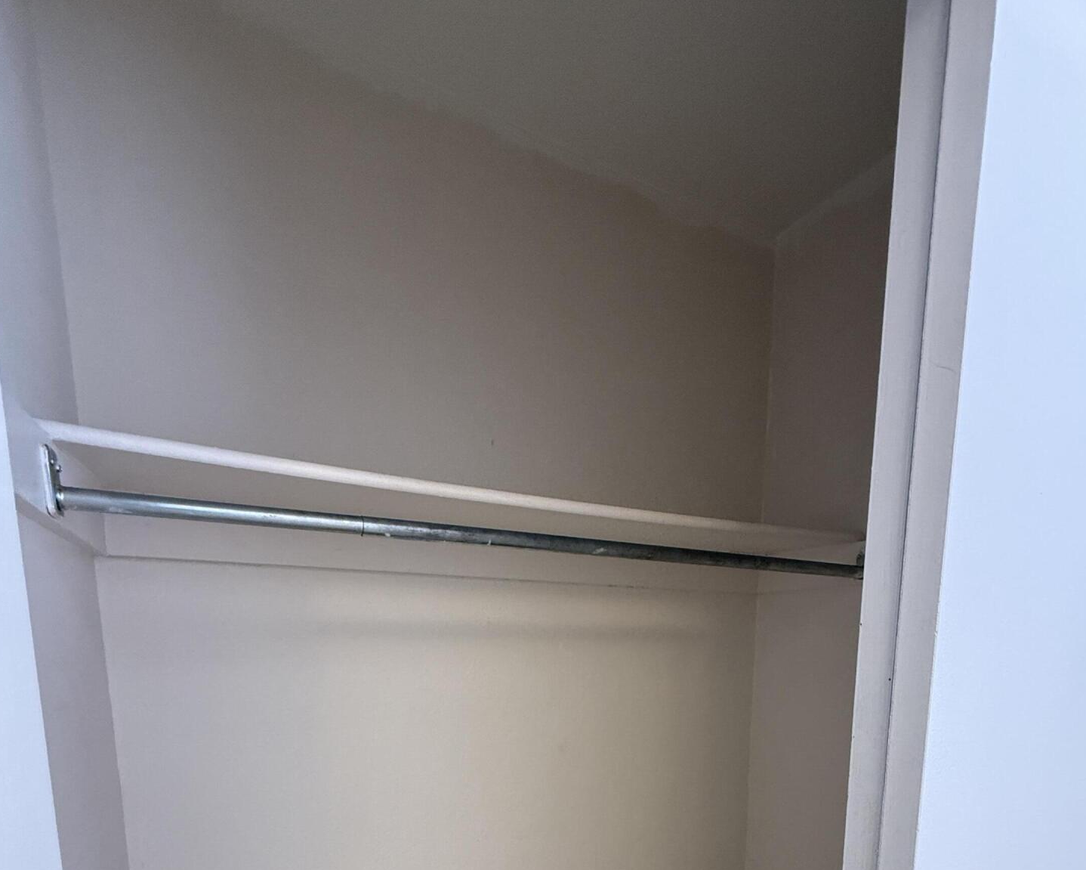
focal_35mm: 19
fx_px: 611
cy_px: 740
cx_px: 557
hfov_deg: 83.3
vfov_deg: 62.4
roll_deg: -0.1
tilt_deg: -8.3
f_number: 2.2
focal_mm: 2.22
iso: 320
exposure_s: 1/99
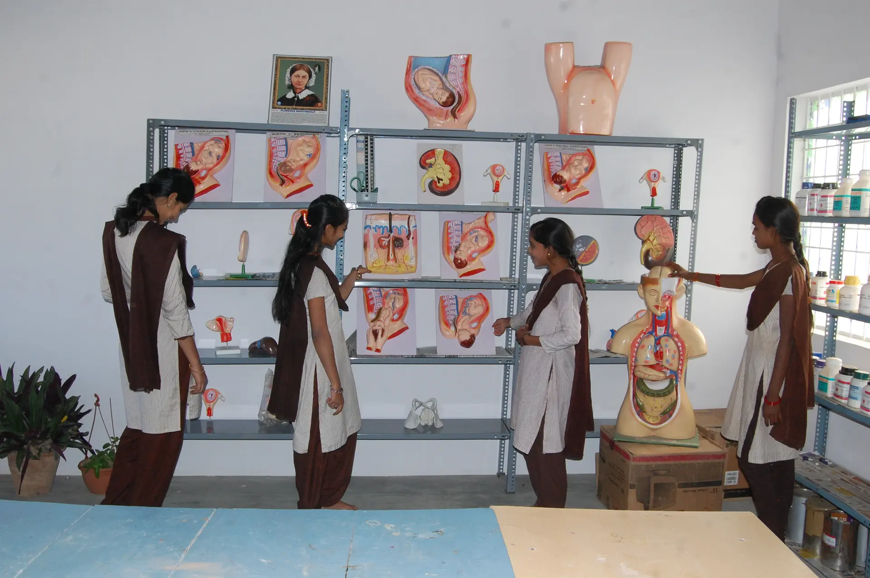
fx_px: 833
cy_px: 289
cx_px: 435
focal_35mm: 34
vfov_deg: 38.3
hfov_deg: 55.1
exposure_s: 1/125
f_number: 10
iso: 800
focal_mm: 23
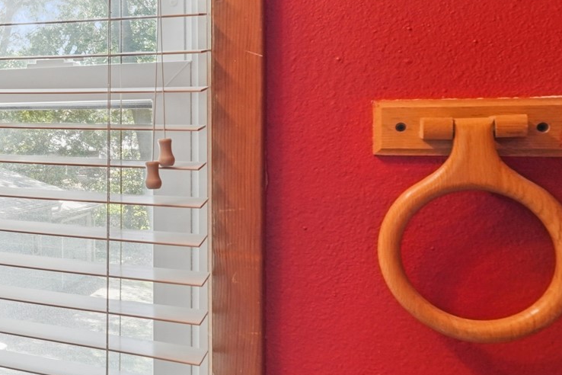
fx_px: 780
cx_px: -69
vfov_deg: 26.9
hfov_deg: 33.9
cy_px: 152
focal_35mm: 50
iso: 800
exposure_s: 1/80
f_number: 9
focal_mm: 17
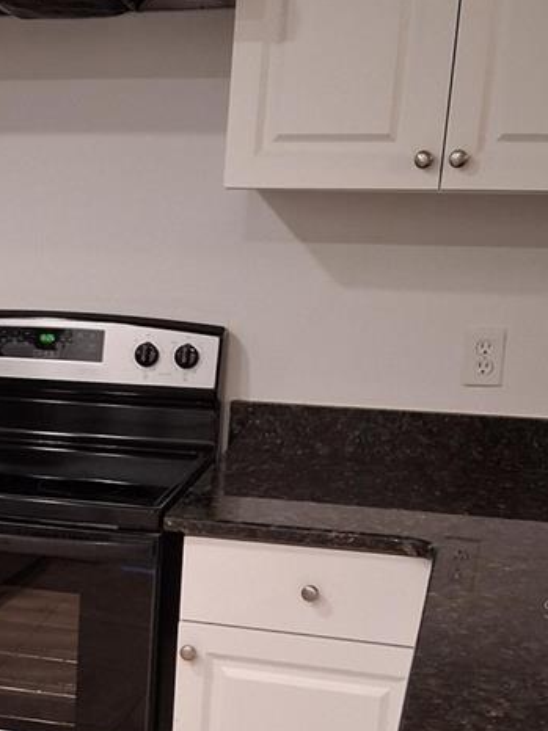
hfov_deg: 20.9
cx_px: -52
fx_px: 1416
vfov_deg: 28.2
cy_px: 609
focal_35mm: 67
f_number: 1.8
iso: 500
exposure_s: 1/50
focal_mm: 3.98
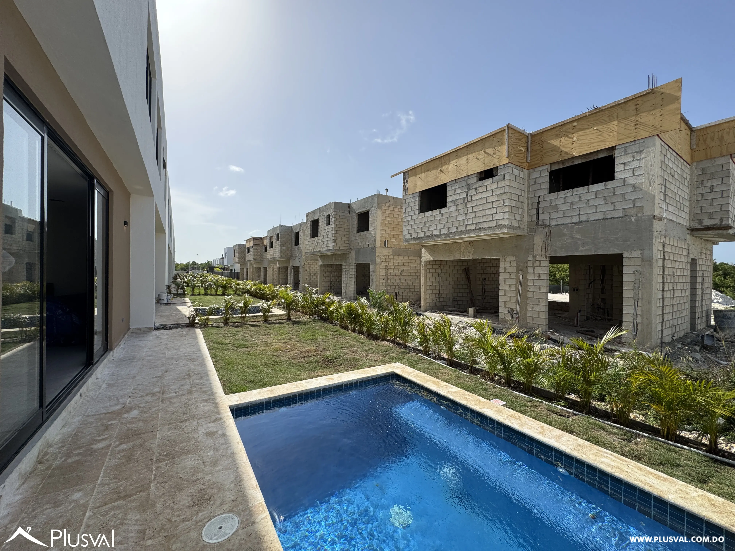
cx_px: 368
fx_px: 297
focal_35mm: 14
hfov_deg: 102.1
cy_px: 276
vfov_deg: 85.7
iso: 50
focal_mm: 2.22
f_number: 2.2
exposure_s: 1/2584
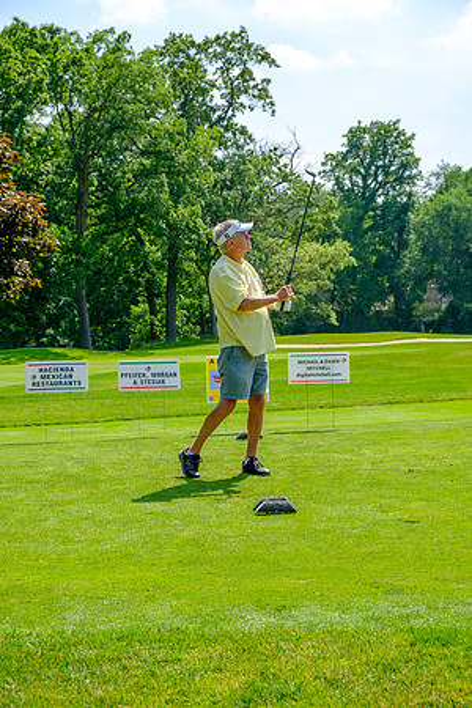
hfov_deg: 21.2
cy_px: 354
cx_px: 236
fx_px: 1259
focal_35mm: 64
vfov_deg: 31.4
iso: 200
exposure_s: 1/320
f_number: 6.4
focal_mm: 42.5
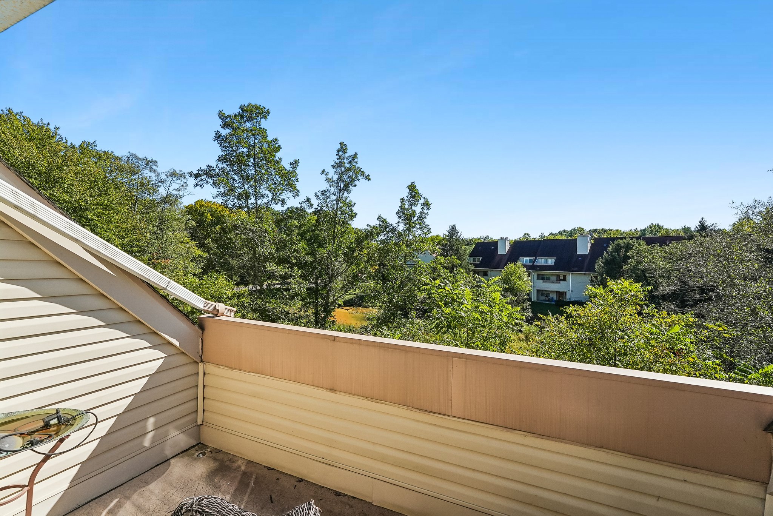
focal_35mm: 14
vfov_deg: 81.3
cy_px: 258
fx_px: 301
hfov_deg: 104.2
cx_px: 386
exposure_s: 1/640
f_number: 11
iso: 640
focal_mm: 14
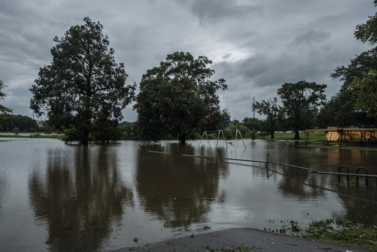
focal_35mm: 24
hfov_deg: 73.7
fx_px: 251
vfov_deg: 53.1
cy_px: 126
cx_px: 188
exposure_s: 1/800
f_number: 8
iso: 1600
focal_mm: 16
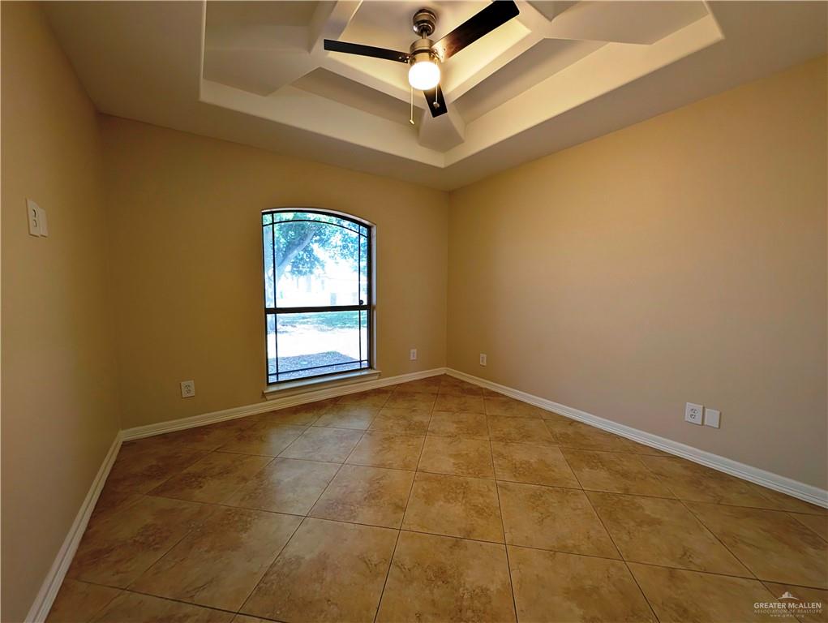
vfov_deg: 94.6
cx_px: 414
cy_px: 312
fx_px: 287
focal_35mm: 12
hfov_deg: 110.5
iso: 75
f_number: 1.95
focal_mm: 2.23
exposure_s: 1/24
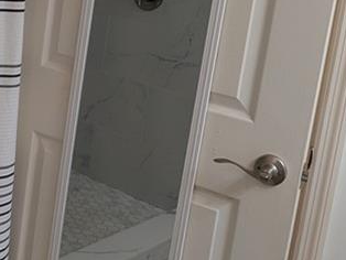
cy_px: 7
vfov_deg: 23.2
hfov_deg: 29.5
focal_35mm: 61
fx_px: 610
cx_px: -4
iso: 72
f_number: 1.7
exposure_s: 1/120
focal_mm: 2.02
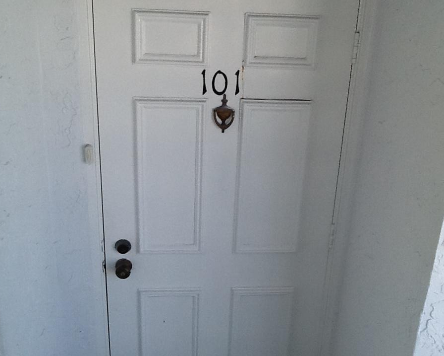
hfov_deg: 40.3
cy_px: 178
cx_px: 222
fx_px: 605
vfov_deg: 32.8
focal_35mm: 46
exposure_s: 1/245
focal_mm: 2.03
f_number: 2.4
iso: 40
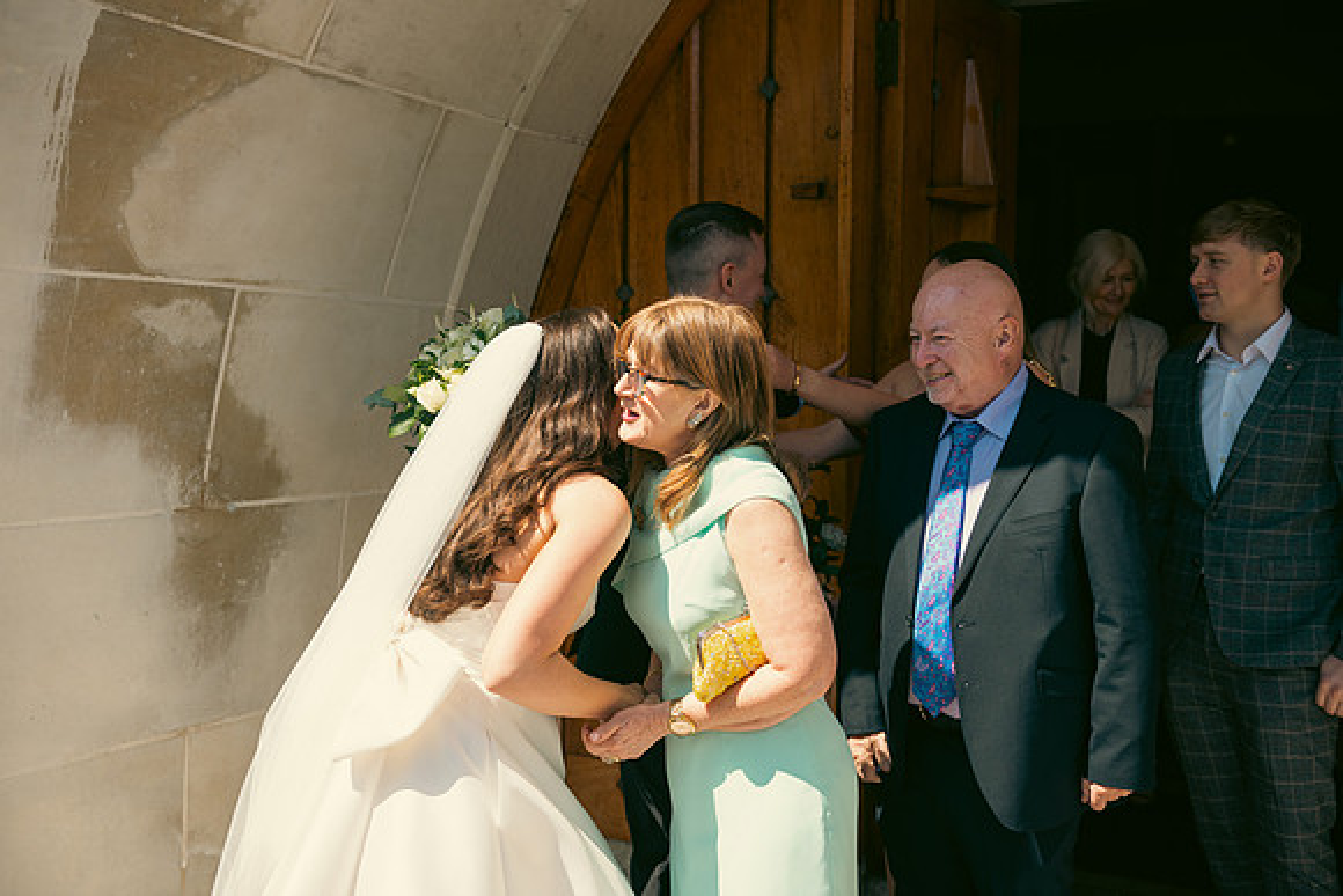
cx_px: 672
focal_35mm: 40
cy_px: 448
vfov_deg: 33.4
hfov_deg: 48.4
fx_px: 1493
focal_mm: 40
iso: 100
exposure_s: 1/800
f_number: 3.5
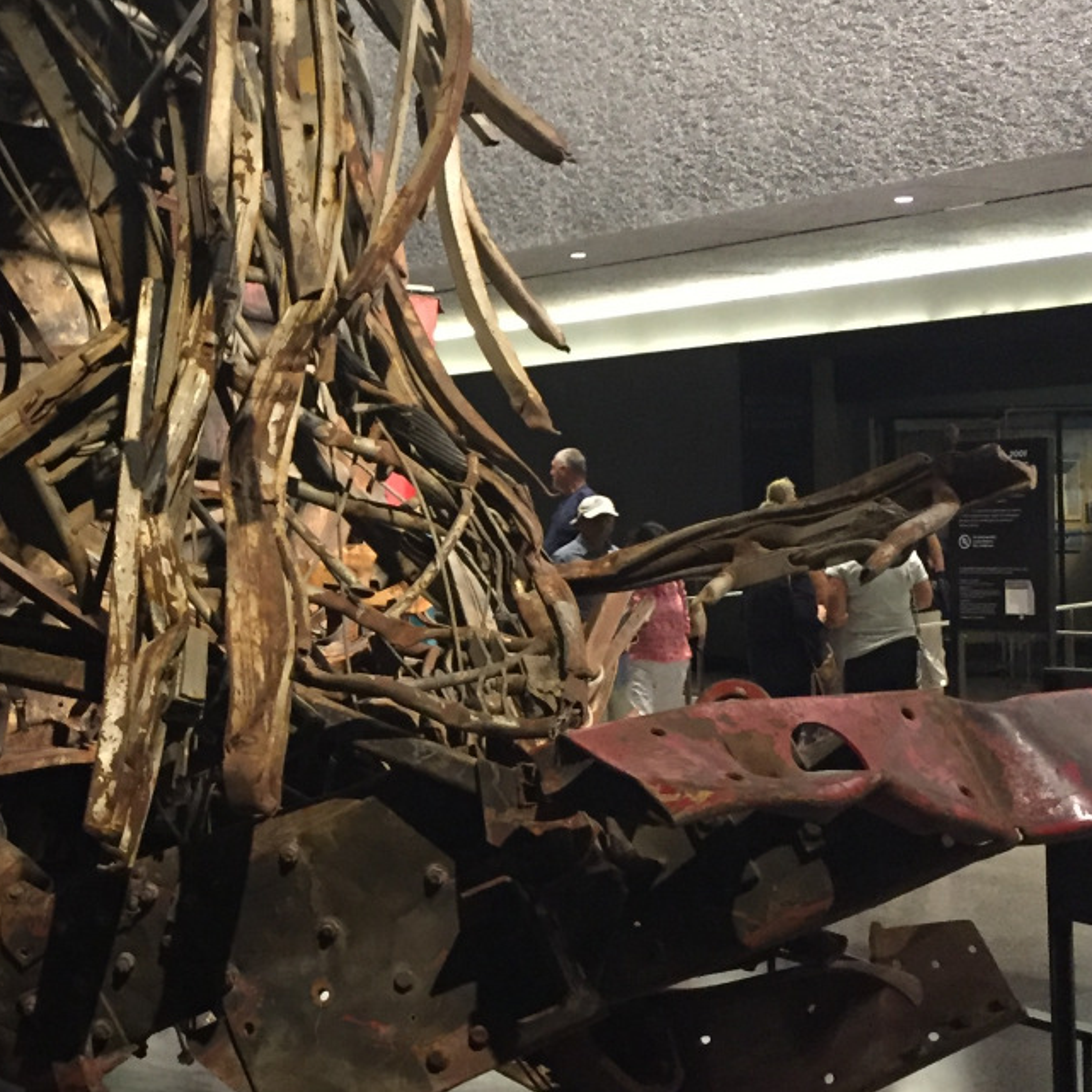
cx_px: 153
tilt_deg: +0.1
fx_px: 2284
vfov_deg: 26.9
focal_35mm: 64
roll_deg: +0.7
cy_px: 550
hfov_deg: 26.2
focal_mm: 4.15
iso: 250
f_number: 2.2
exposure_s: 1/15
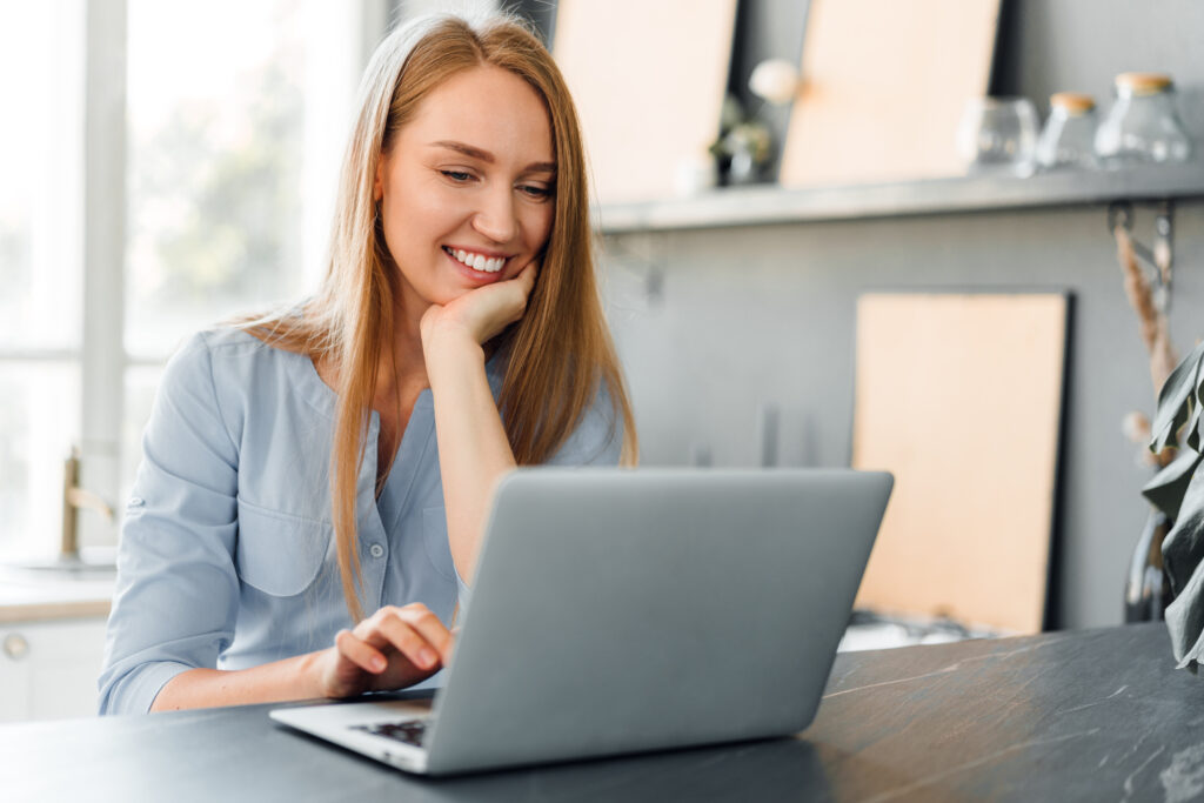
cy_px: 402
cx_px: 602
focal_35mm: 55
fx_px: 1840
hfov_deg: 36.2
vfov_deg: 24.6
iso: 160
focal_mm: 55
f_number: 2
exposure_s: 1/125
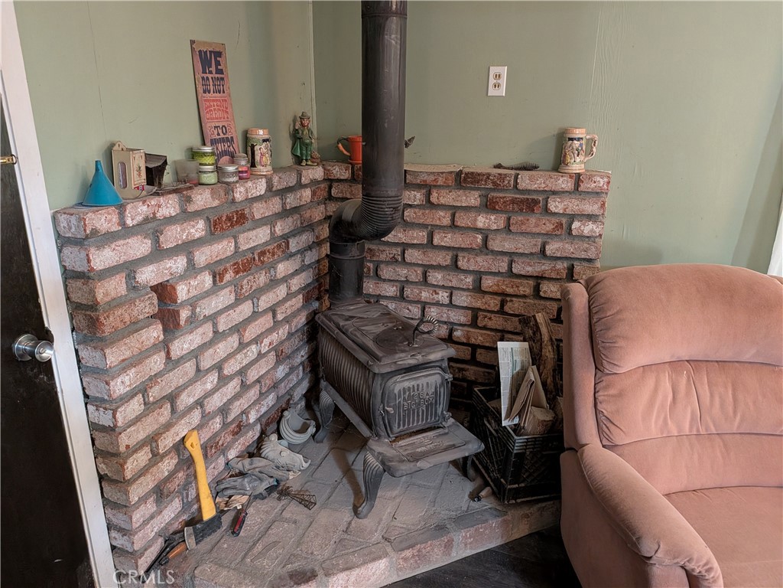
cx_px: 392
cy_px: 294
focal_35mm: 24
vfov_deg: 56.8
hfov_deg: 71.6
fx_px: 543
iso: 1172
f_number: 1.7
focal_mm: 4.53
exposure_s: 1/40
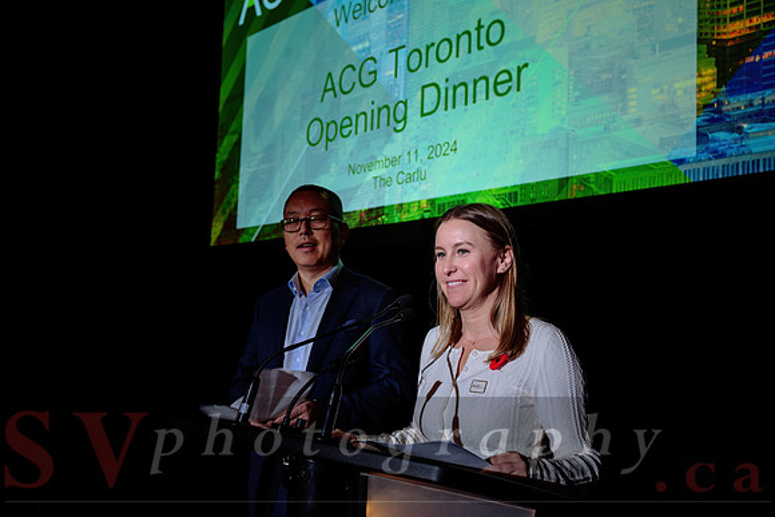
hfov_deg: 55.7
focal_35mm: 34
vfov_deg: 38.9
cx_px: 430
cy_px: 284
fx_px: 732
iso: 500
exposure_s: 1/50
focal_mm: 30.5
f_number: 4.5
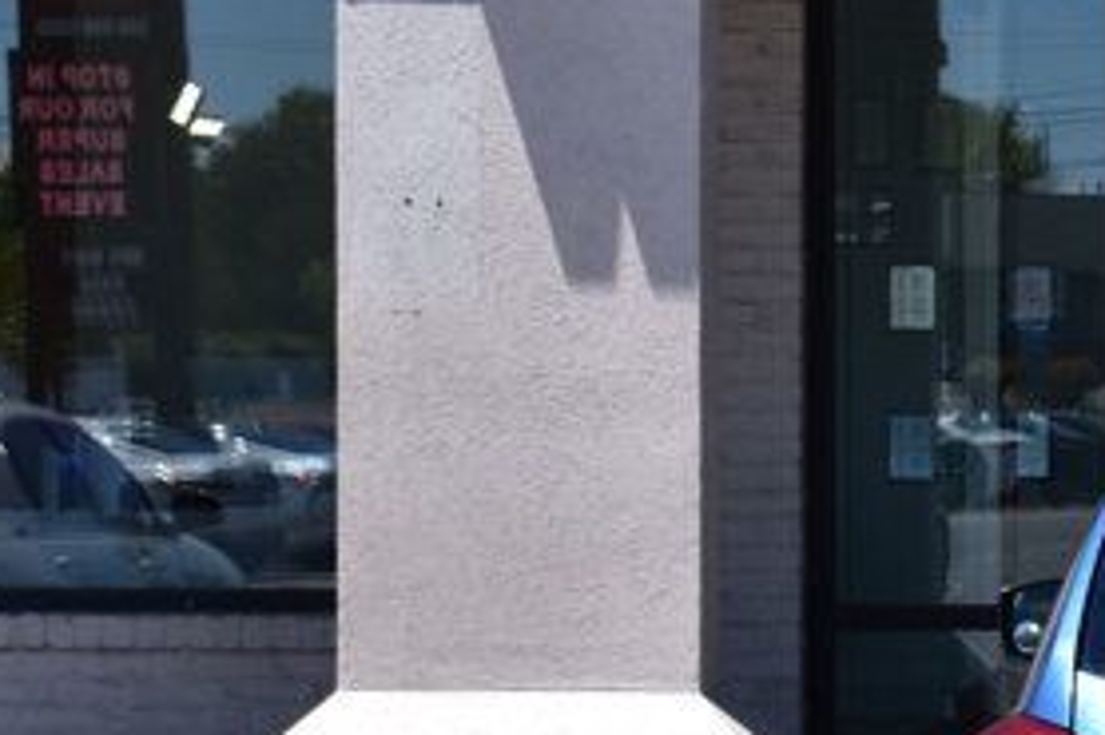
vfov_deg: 8.3
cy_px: 540
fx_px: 5092
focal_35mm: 166
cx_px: 1630
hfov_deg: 11.9
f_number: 11
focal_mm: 30
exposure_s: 1/500
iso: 360
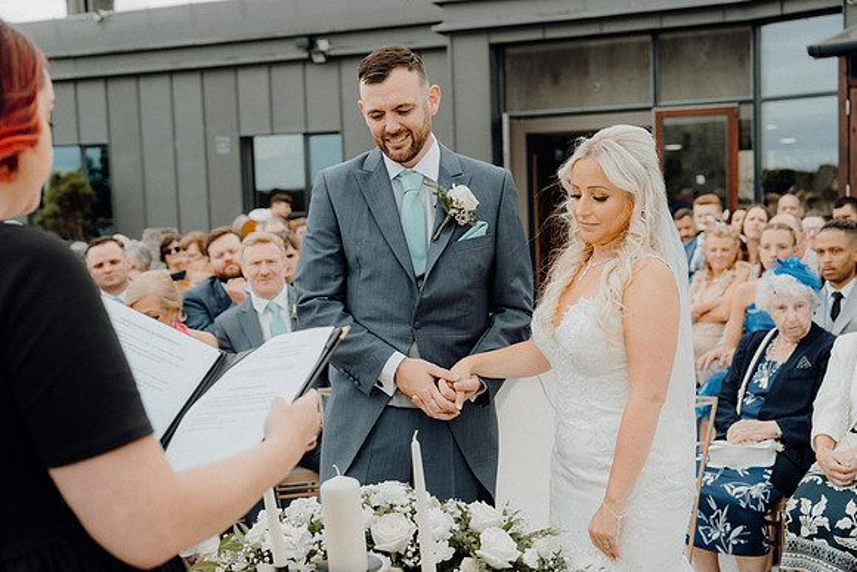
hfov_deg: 43.6
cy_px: 286
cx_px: 428
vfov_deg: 29.9
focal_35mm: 45
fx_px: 1071
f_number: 3.5
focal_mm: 45
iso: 125
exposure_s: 1/400
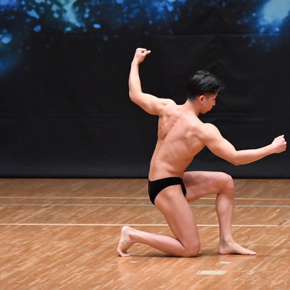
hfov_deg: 4.6
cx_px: 179
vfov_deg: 4.6
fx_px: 3649
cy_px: 145
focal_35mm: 385
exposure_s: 1/400
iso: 6400
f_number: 5.6
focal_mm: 200
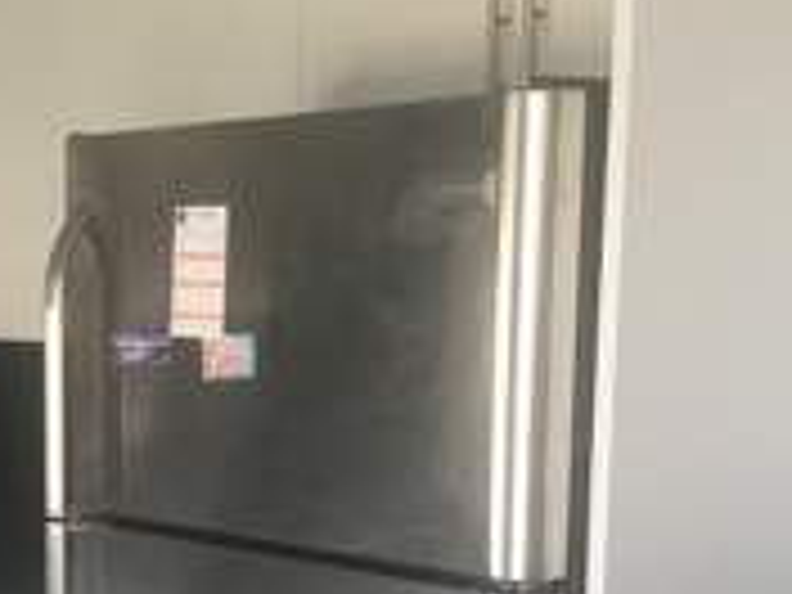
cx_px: -135
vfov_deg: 18.3
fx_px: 1807
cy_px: 558
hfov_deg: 22.9
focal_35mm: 79
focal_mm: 4.15
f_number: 2.2
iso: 40
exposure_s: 1/30
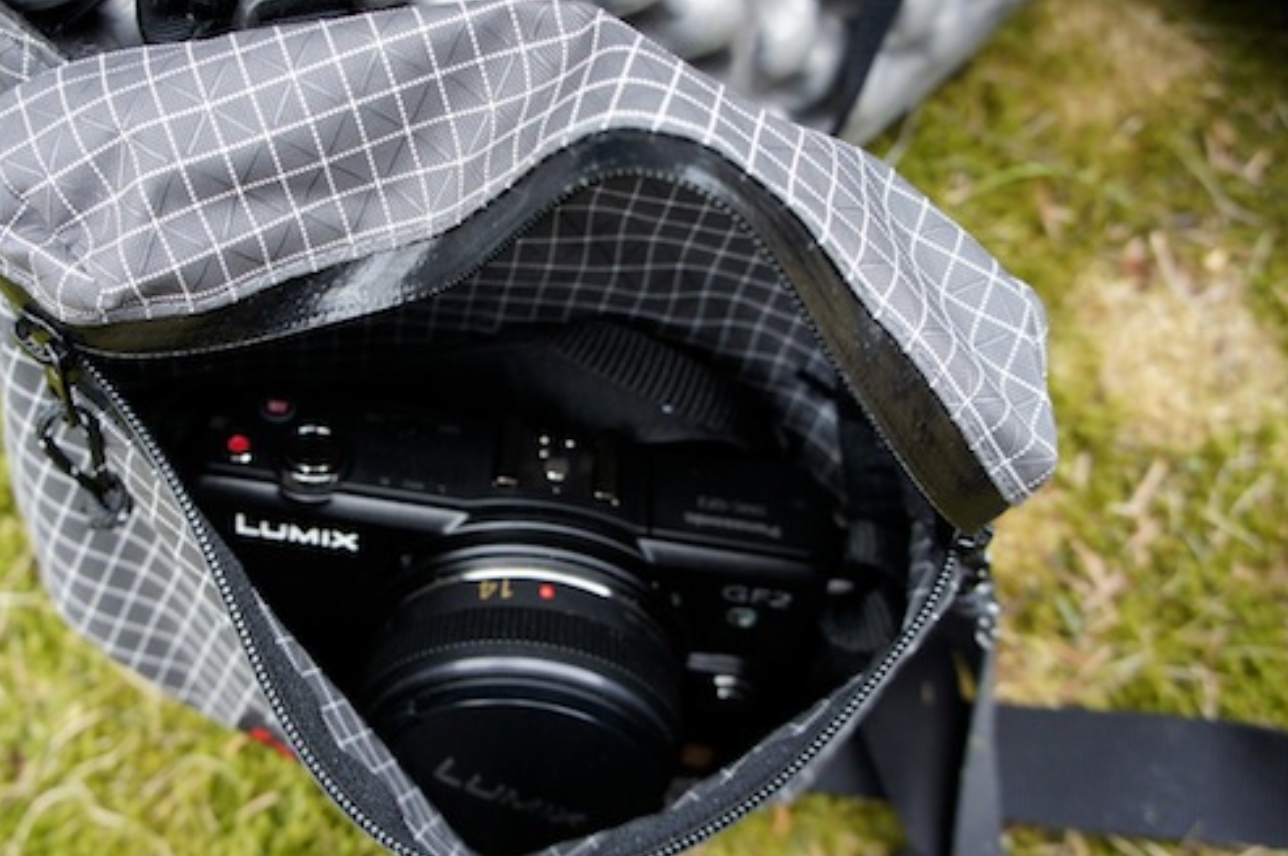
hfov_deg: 50.7
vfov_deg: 35.3
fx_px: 1346
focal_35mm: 38
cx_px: 500
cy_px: 455
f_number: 4.5
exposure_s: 1/125
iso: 500
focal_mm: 19
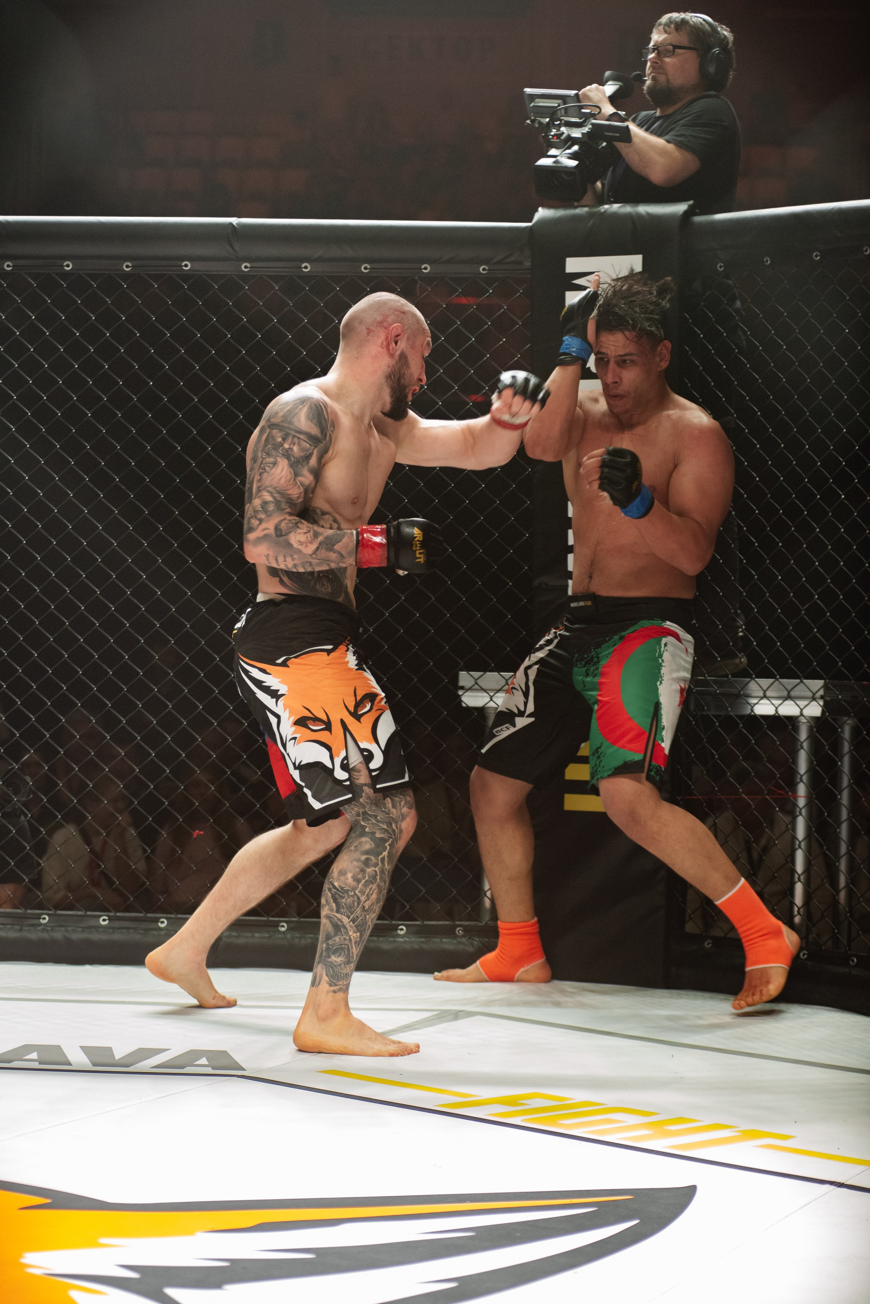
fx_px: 2897
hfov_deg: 17.1
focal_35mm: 80
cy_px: 652
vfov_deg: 25.4
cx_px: 435
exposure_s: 1/400
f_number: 4
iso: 2000
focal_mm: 80
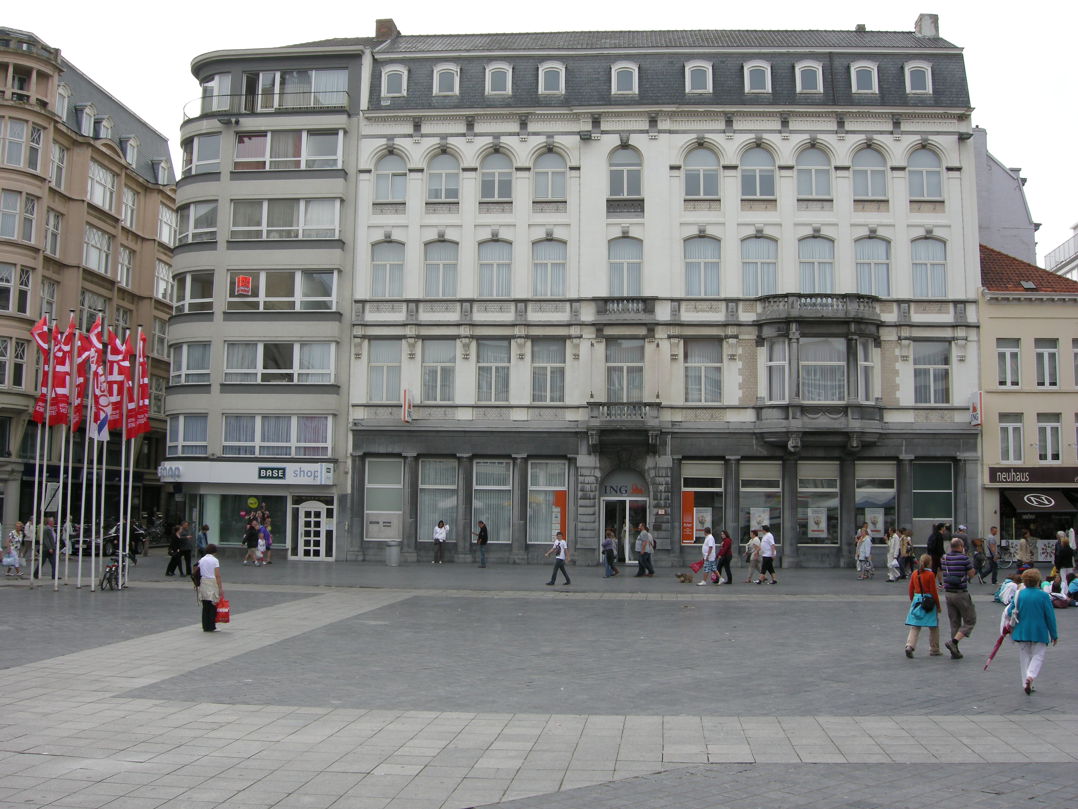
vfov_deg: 39.7
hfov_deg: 51.4
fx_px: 1121
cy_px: 404
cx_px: 539
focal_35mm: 36
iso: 64
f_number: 5.4
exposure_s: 1/195
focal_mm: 7.5
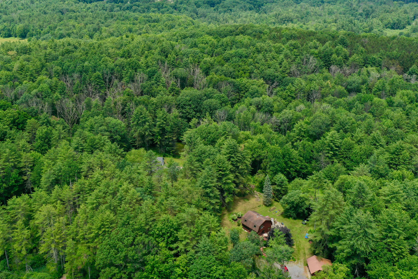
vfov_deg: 35.8
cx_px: 174
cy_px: 114
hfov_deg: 51.6
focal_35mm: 37
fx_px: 430
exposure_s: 1/500
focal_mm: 10.26
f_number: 5.6
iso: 100
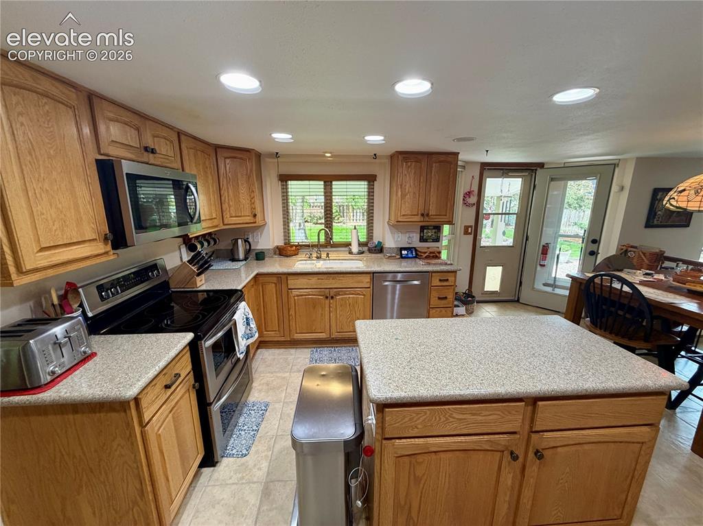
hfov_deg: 102.1
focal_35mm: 14
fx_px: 284
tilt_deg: -12.9
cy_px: 263
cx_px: 352
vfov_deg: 85.6
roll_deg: +0.2
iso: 200
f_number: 2.2
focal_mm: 2.22
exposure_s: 1/60
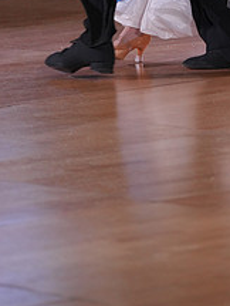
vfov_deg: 4.1
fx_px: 4231
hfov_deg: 3.1
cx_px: 137
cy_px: -97
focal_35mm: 479
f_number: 4
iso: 1600
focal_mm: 185
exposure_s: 1/500
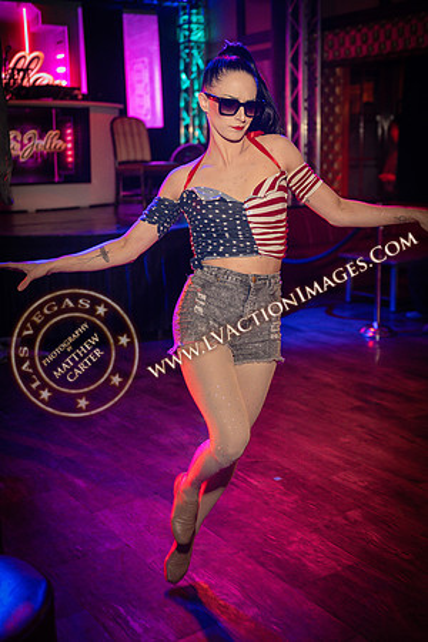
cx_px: 214
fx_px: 785
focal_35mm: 44
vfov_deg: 44.5
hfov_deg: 30.5
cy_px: 321
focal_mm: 44
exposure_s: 1/100
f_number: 2.8
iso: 1600
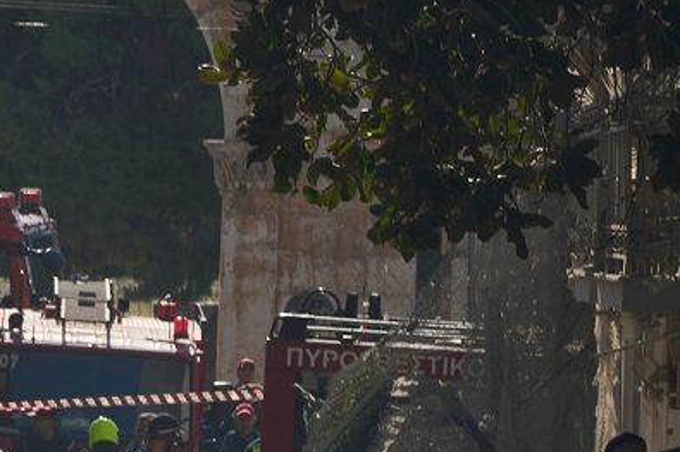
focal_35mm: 559
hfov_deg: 3.7
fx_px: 10554
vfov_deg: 2.5
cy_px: 345
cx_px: -31
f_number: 16
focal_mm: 221
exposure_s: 1/320
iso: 400
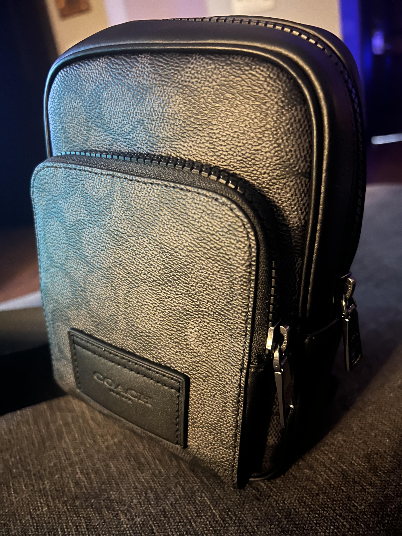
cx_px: 201
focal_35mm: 26
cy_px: 268
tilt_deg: -21.8
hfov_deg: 53.1
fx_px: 403
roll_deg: +9.6
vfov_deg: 67.3
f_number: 1.5
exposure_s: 1/5
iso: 1000
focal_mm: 5.7
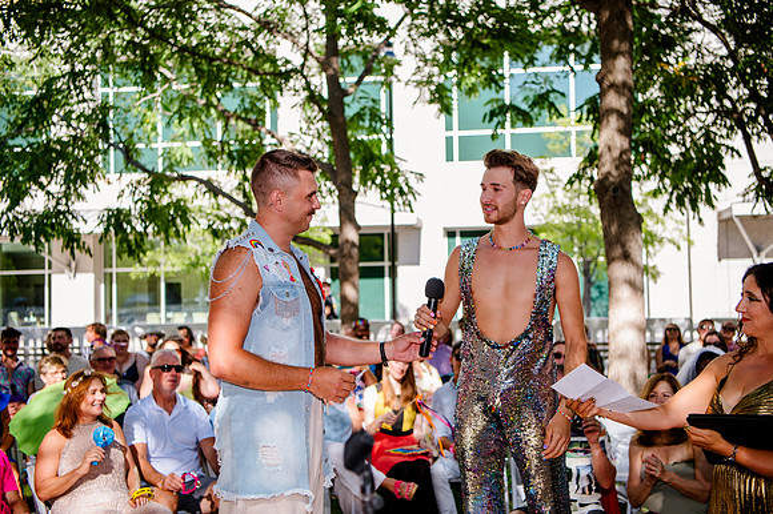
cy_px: 257
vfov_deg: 28.5
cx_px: 386
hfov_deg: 41.8
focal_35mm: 47
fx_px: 1013
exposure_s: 1/500
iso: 200
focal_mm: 46
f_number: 3.2
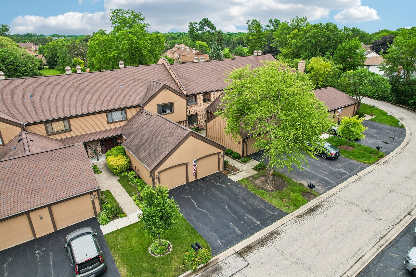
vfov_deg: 57.2
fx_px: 254
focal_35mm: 22
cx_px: 208
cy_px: 138
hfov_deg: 78.6
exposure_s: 1/60
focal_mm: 8.4
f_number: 2.8
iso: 100
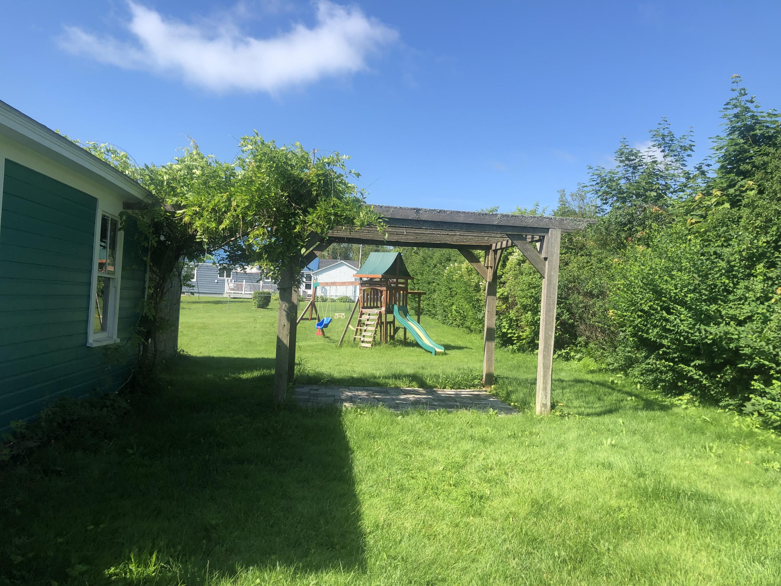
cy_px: 293
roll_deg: -2.4
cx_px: 390
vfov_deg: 49.7
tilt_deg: +1.7
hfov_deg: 63.4
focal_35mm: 28
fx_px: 632
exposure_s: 1/1171
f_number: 1.8
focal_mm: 3.99
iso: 20
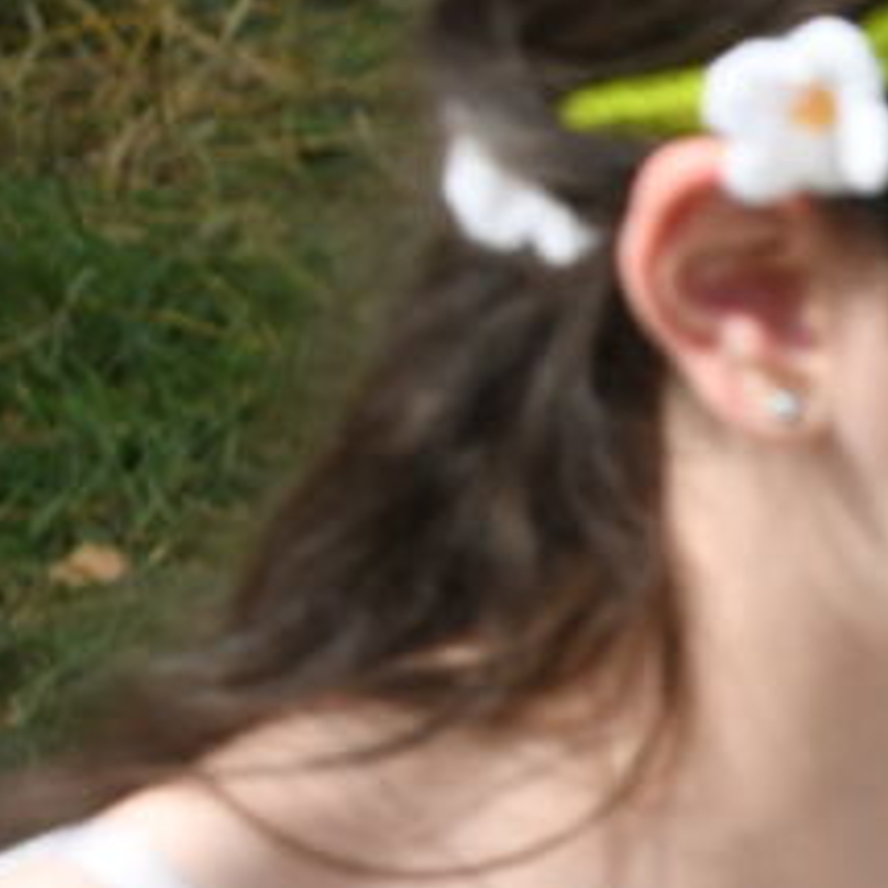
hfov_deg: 4.4
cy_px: 1004
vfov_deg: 4.5
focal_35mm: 392
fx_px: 11377
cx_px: 2065
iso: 200
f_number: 5
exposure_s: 1/640
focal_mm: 65
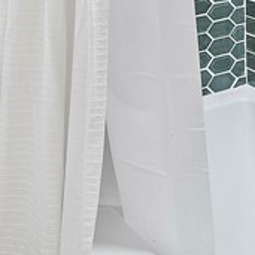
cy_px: -161
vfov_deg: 18.2
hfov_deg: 21.3
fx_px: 675
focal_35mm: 81
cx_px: 166
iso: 800
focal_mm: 15
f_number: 11
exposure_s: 1/1.25
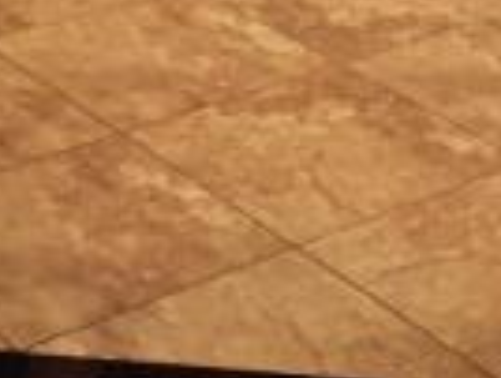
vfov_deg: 9.6
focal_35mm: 138
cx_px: 329
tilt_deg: -6.7
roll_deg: -1.9
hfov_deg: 14.3
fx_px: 2001
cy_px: -513
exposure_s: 1/24
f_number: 2.2
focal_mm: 4.15
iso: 250
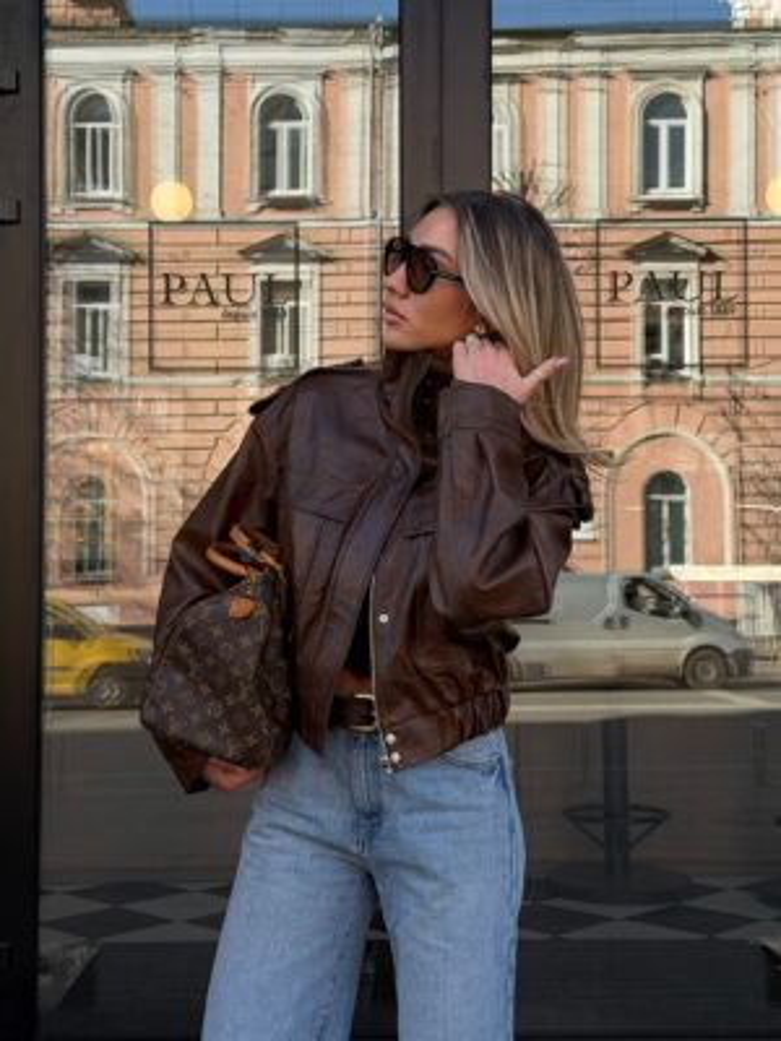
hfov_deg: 30.3
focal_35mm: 48
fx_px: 1444
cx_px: 390
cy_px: 520
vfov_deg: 39.7
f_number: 1.78
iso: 64
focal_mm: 6.76
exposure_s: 1/1100
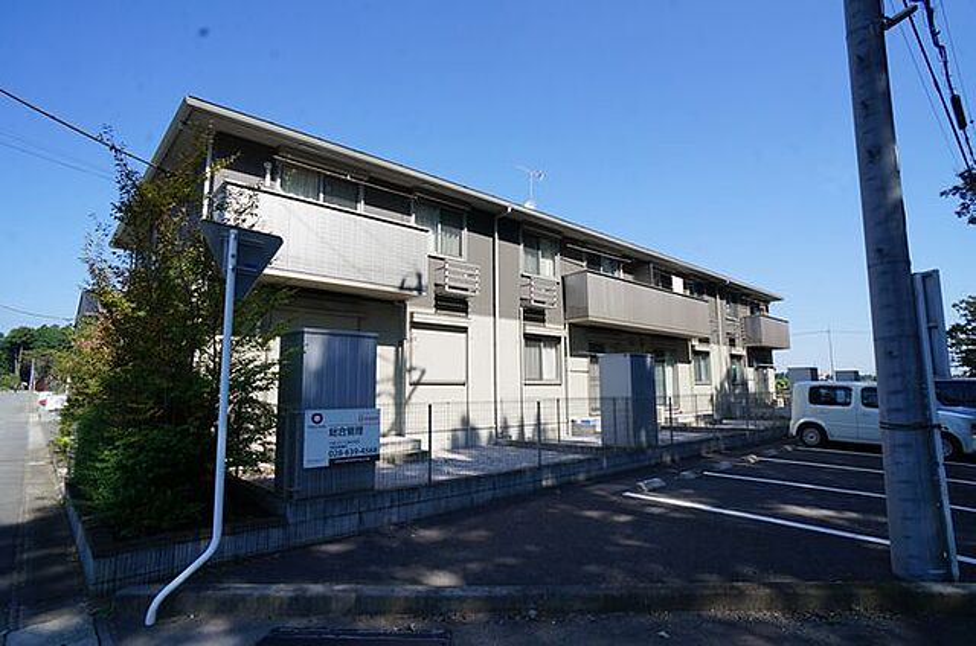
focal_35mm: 24
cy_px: 323
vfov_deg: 52.9
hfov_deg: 73.8
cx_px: 488
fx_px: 649
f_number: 11
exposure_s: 1/60
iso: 100
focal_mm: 16
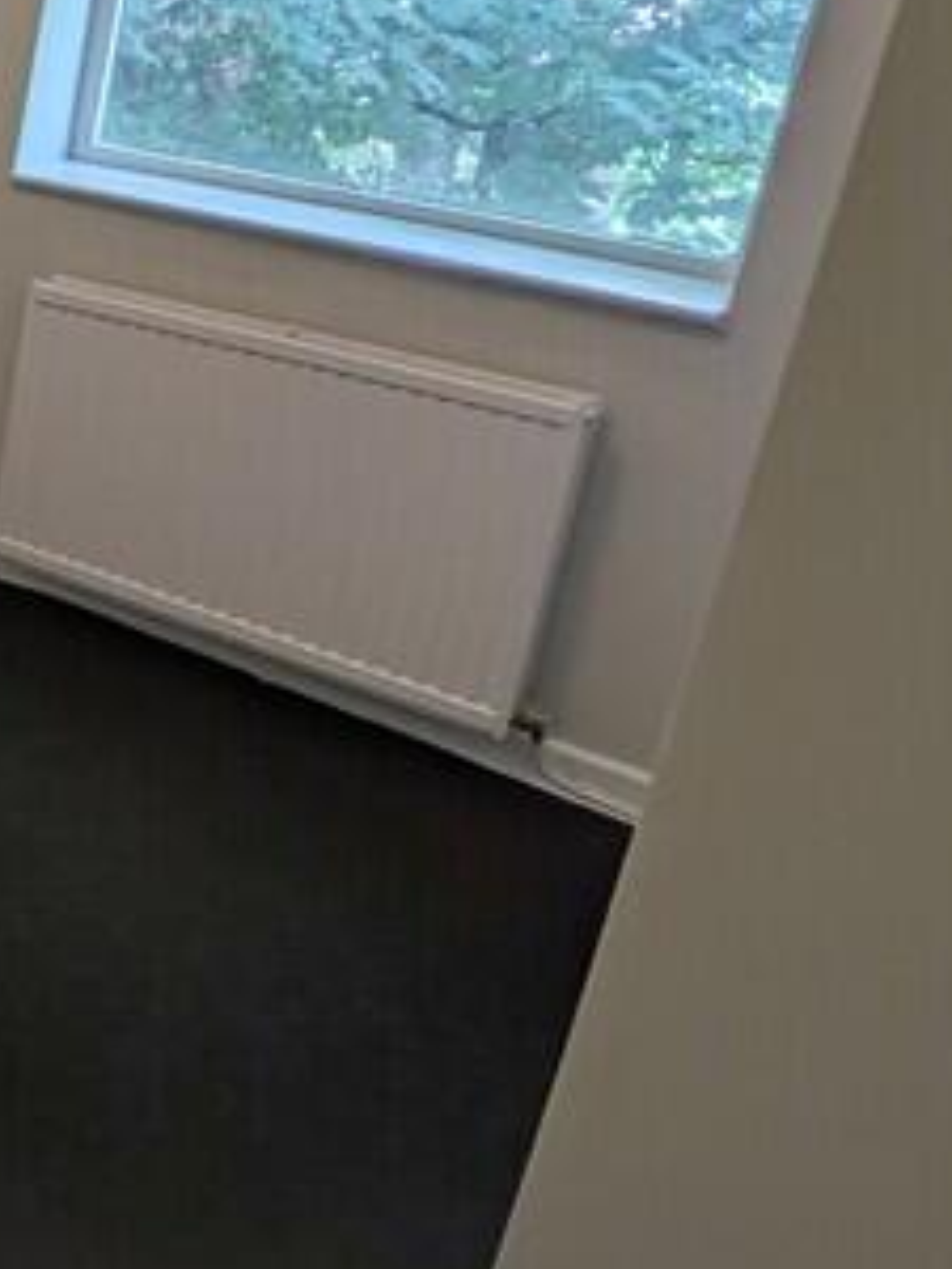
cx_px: -607
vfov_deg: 44.5
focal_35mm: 41
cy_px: 338
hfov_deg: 24.1
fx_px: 1503
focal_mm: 2.02
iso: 36
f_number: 1.7
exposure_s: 1/44
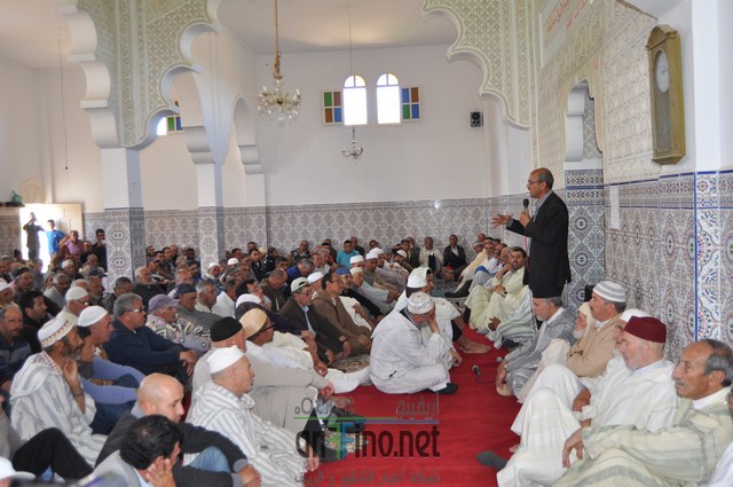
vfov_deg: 39.9
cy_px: 244
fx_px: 671
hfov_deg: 57.3
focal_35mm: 33
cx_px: 366
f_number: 3.5
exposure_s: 1/125
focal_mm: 22
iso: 500
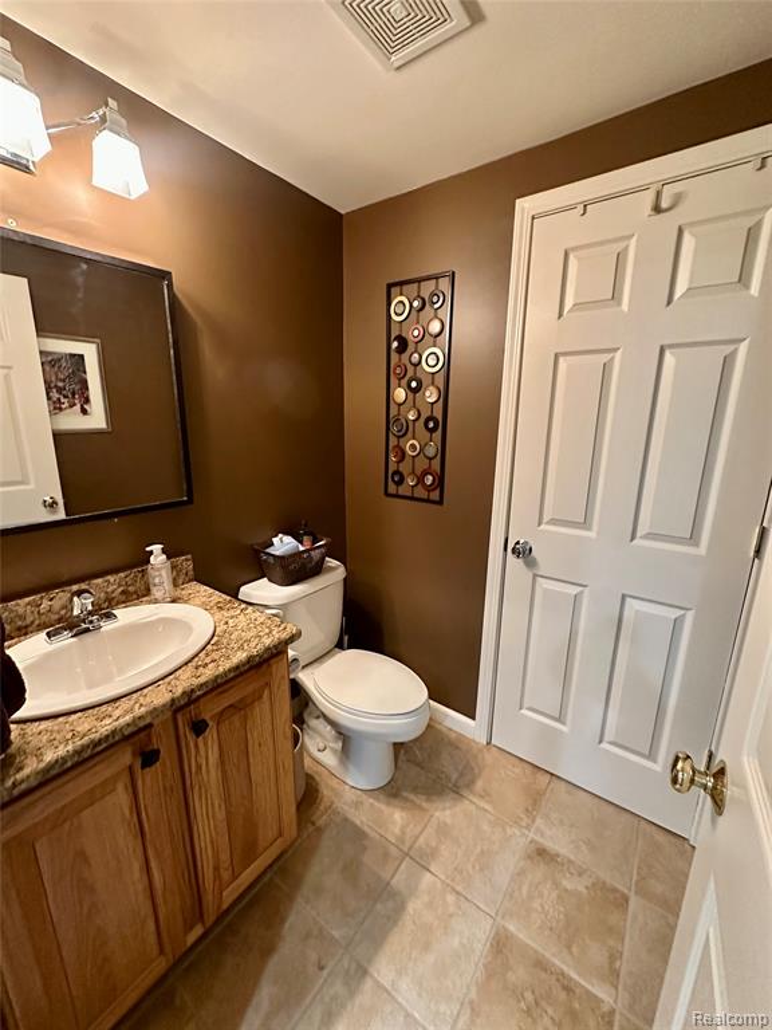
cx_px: 386
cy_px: 515
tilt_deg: -12.5
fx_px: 416
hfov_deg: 85.7
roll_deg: -1.1
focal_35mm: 14
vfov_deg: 102.1
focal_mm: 2.22
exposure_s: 1/60
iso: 800
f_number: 2.2
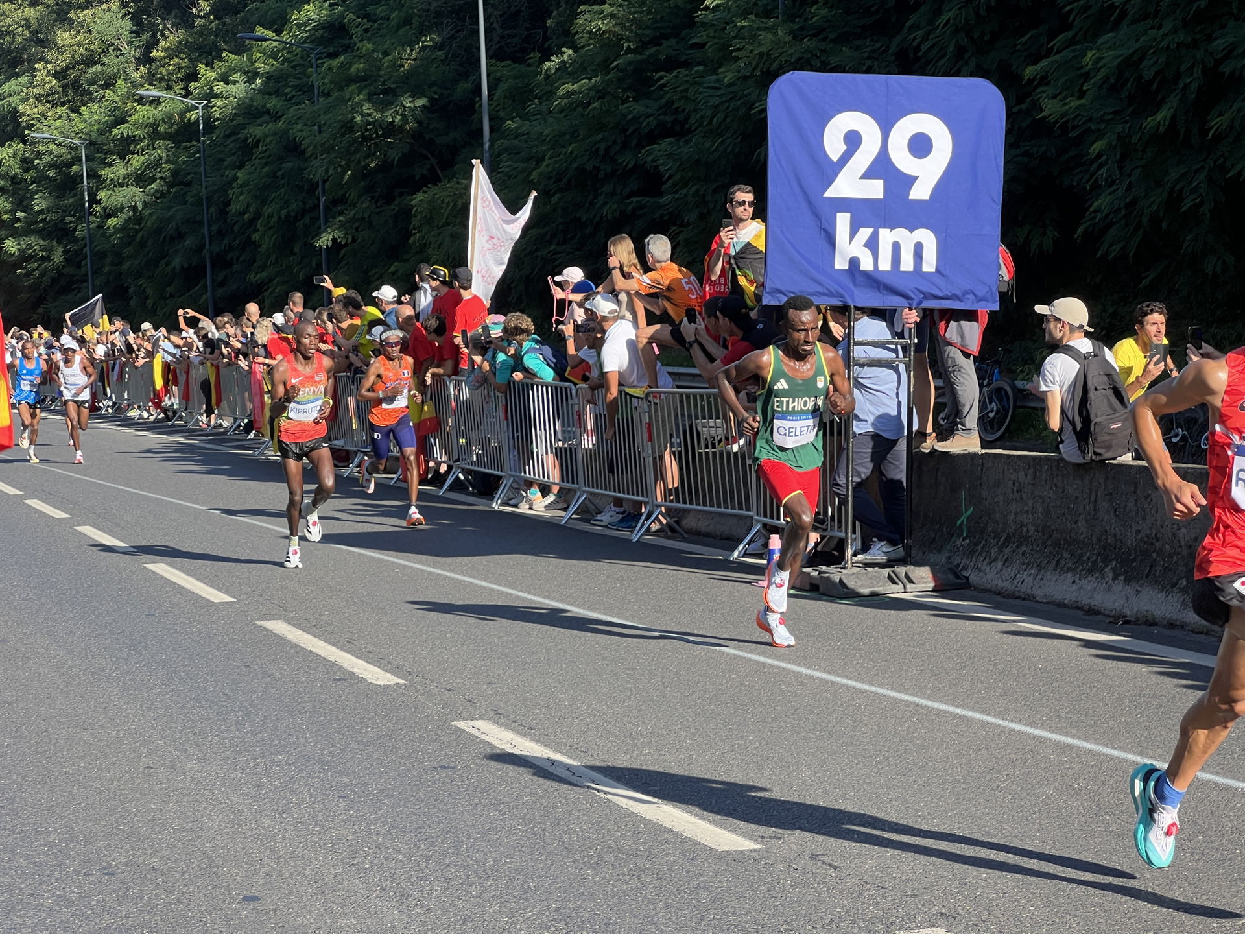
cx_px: 622
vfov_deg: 19.1
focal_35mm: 77
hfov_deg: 25.3
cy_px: 467
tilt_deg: -8.2
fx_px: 2769
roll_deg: +0.8
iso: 32
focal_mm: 9
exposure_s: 1/238
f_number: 2.8
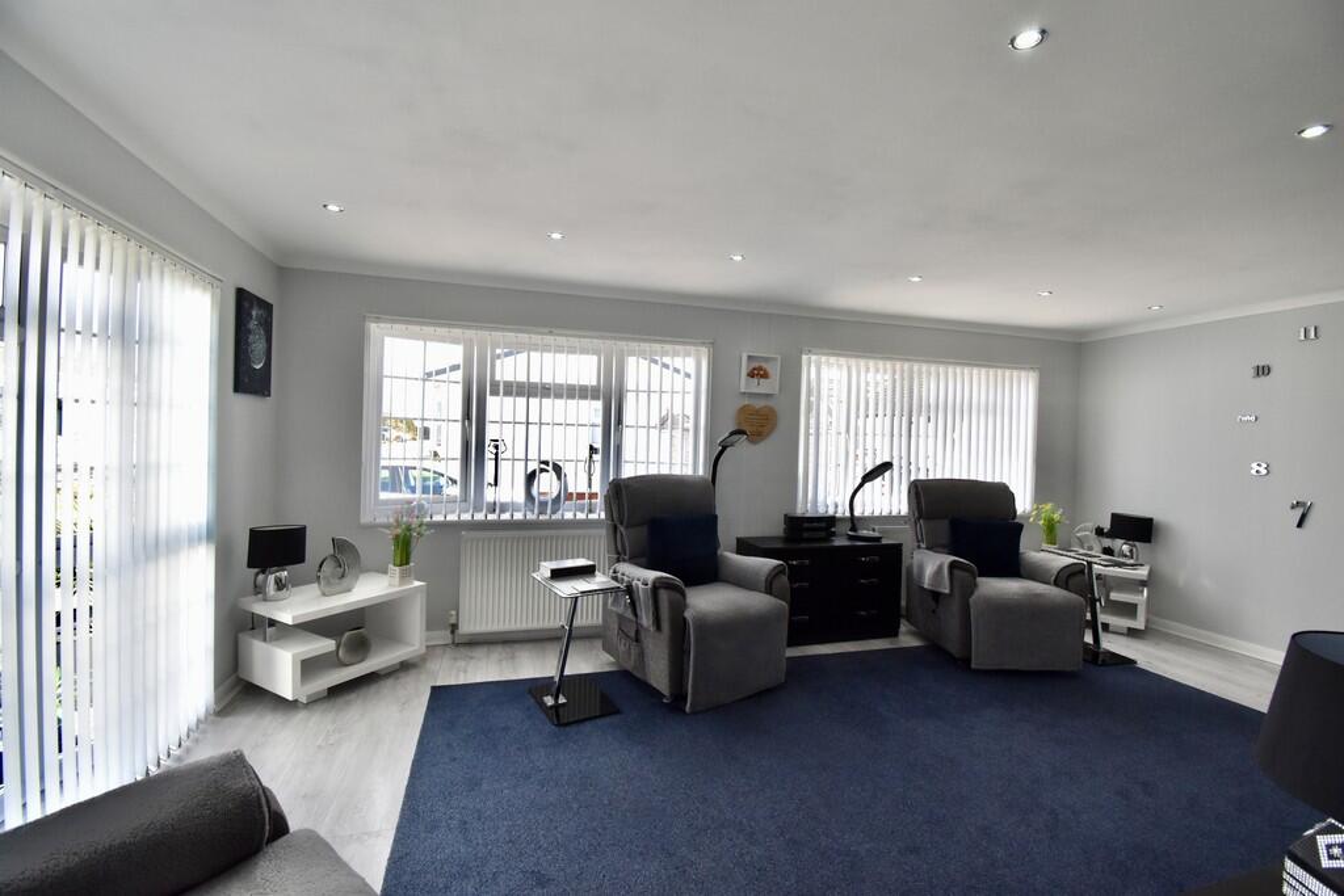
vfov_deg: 77.3
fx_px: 560
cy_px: 448
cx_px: 672
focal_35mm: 15
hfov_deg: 100.4
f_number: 7.1
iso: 800
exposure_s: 1/200
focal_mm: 10
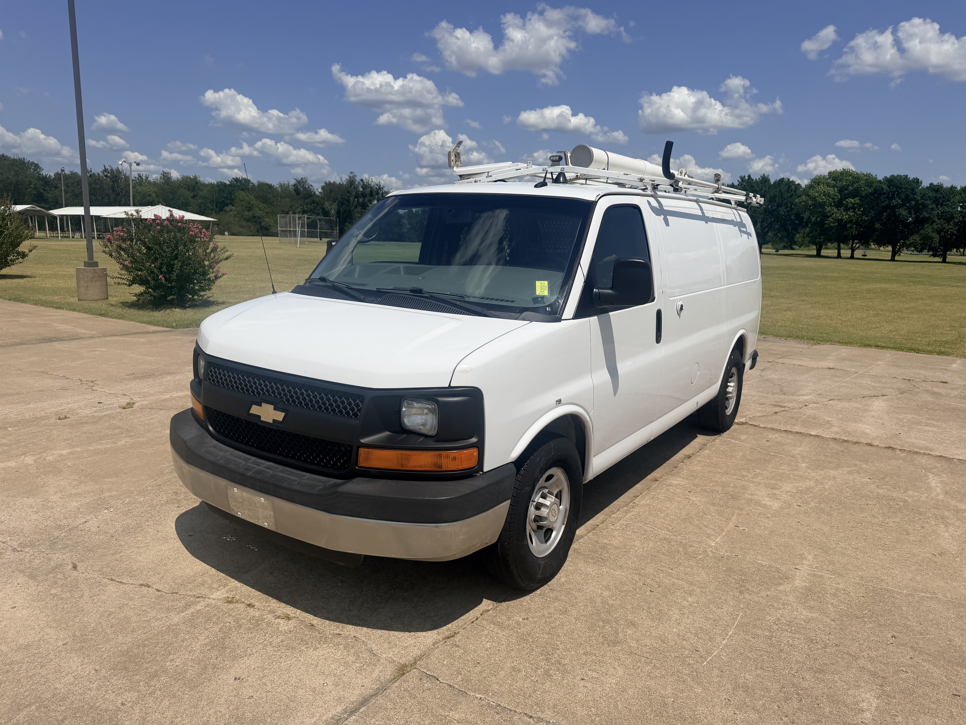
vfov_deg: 56.8
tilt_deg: -9.2
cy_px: 362
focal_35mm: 24
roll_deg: -1.3
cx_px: 483
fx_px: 670
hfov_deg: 71.6
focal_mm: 6.76
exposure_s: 1/14286
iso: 100
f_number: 1.78
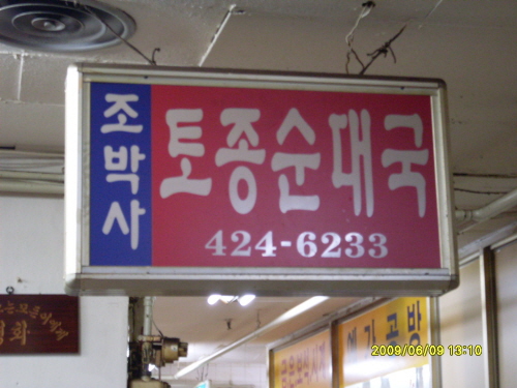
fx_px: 1374
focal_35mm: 92
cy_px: 194
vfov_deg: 16.1
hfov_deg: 21.3
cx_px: 258
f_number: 4.4
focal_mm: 15.3
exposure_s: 1/8
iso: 200
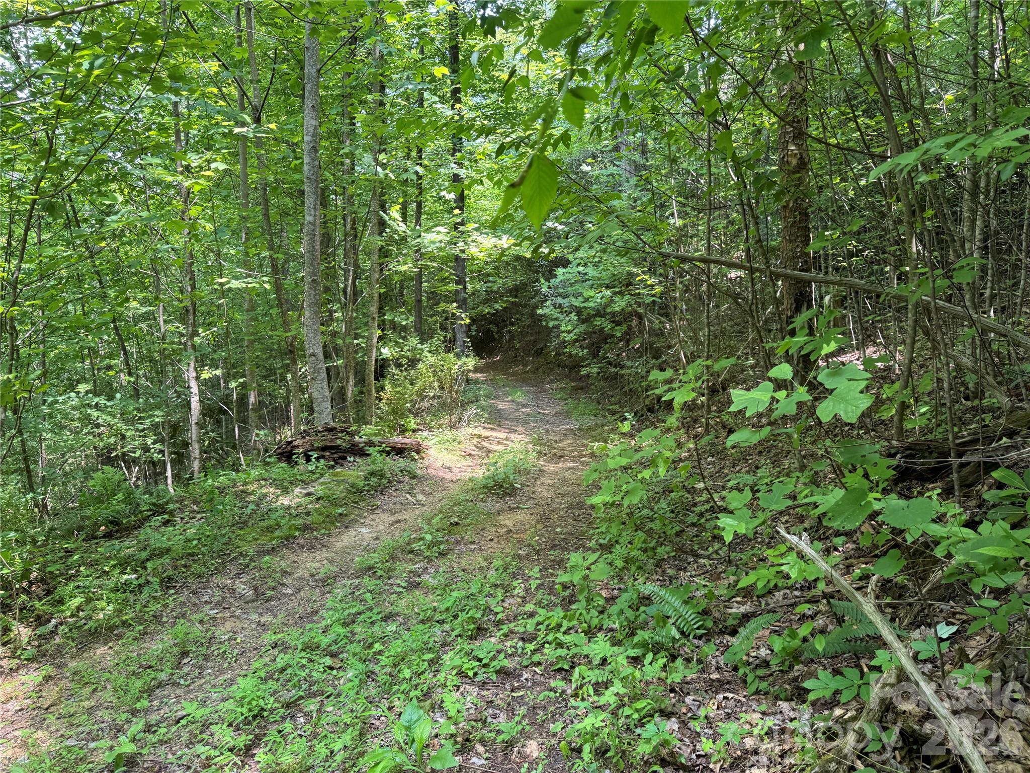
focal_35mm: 24
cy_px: 386
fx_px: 714
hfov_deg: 71.6
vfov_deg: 56.8
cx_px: 515
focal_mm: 6.76
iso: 80
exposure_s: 1/121
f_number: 1.78
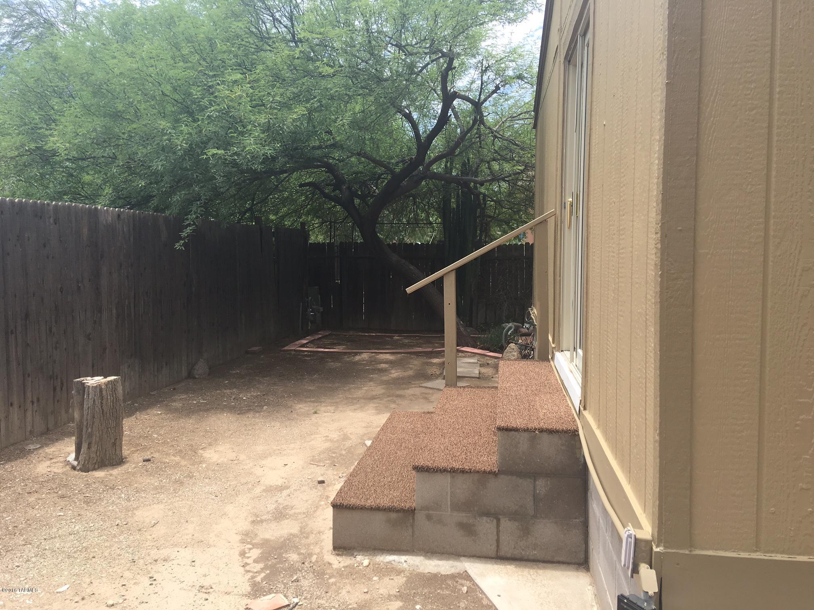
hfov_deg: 61.7
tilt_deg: -4.2
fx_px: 682
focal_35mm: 29
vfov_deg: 48.2
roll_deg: -0.5
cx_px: 407
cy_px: 305
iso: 25
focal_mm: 4.15
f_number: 2.2
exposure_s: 1/810
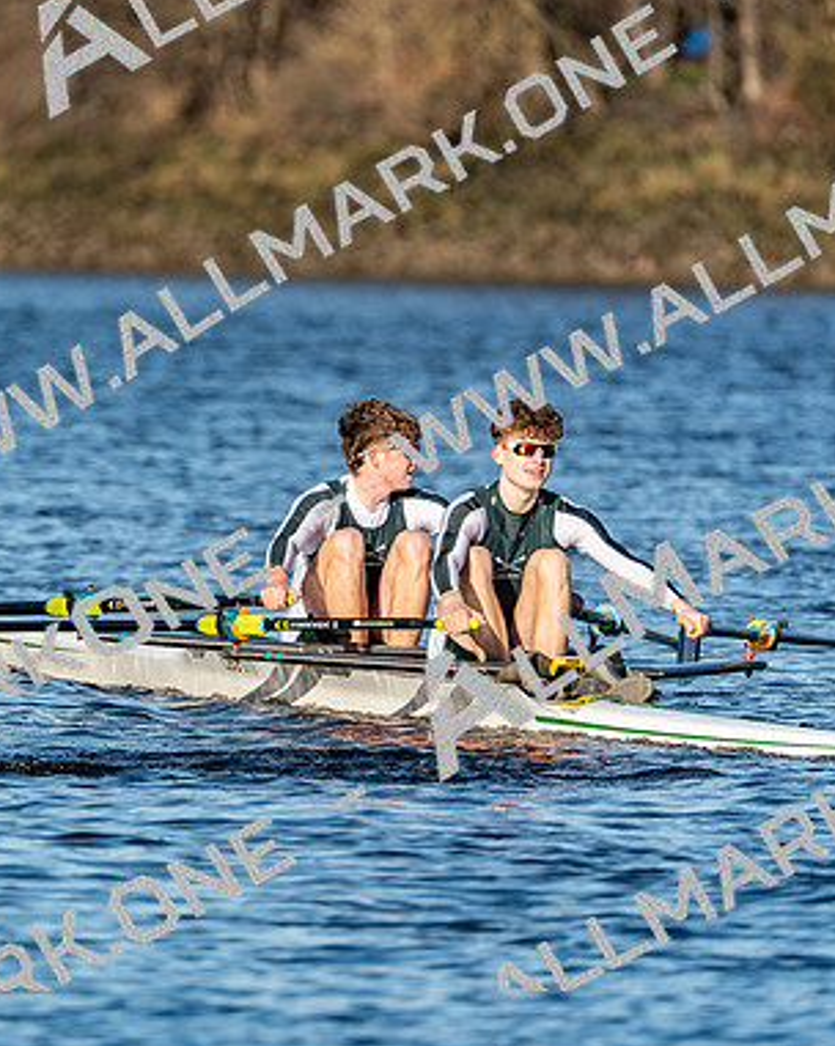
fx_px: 19523
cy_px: 520
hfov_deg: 2.4
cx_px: 190
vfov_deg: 3.1
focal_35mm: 631
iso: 320
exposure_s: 1/2000
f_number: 6.3
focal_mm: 441
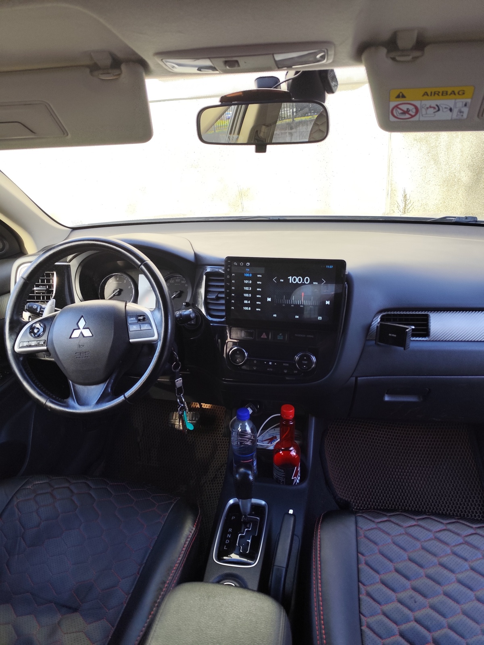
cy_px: 322
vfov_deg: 73.9
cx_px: 242
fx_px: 429
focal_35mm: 23
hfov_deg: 58.9
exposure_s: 1/100
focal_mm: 6.19
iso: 64
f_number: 1.65
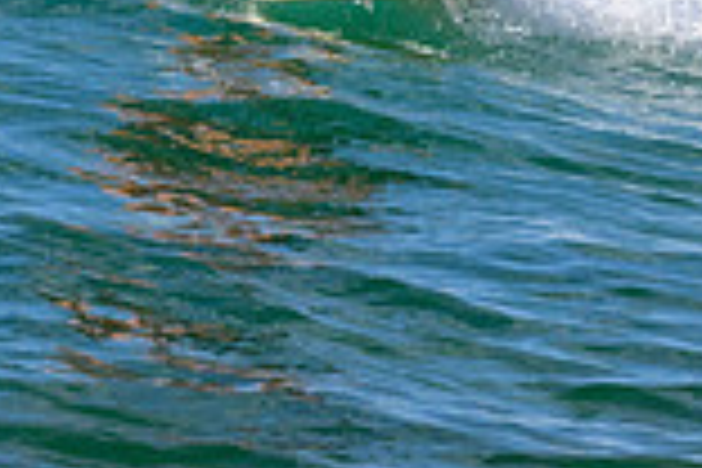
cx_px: 483
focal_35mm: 2620
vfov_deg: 0.5
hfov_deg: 0.8
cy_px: -41
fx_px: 51086
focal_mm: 590
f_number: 11
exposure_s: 1/2000
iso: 1600
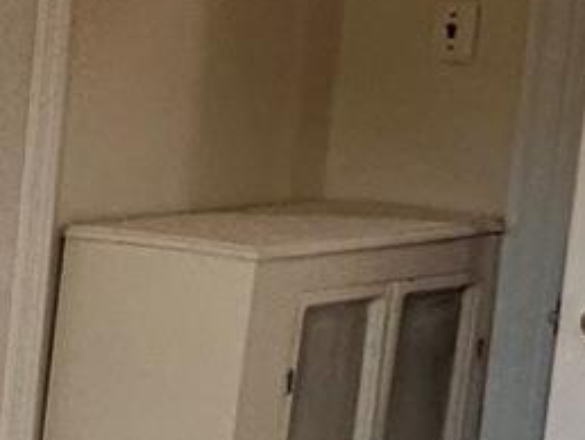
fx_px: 1878
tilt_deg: -7.0
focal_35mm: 111
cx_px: -1179
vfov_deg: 13.4
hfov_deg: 11.1
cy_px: 256
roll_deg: +0.0
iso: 160
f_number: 2.2
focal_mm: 2.22
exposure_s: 1/120
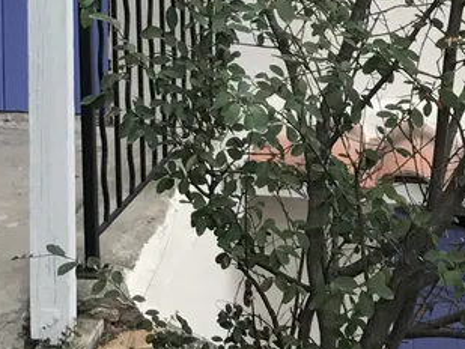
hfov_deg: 13.6
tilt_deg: -2.2
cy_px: -328
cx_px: 185
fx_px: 1949
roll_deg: +1.6
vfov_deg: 9.6
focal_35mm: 145
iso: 20
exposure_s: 1/177
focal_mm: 3.99
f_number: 1.8
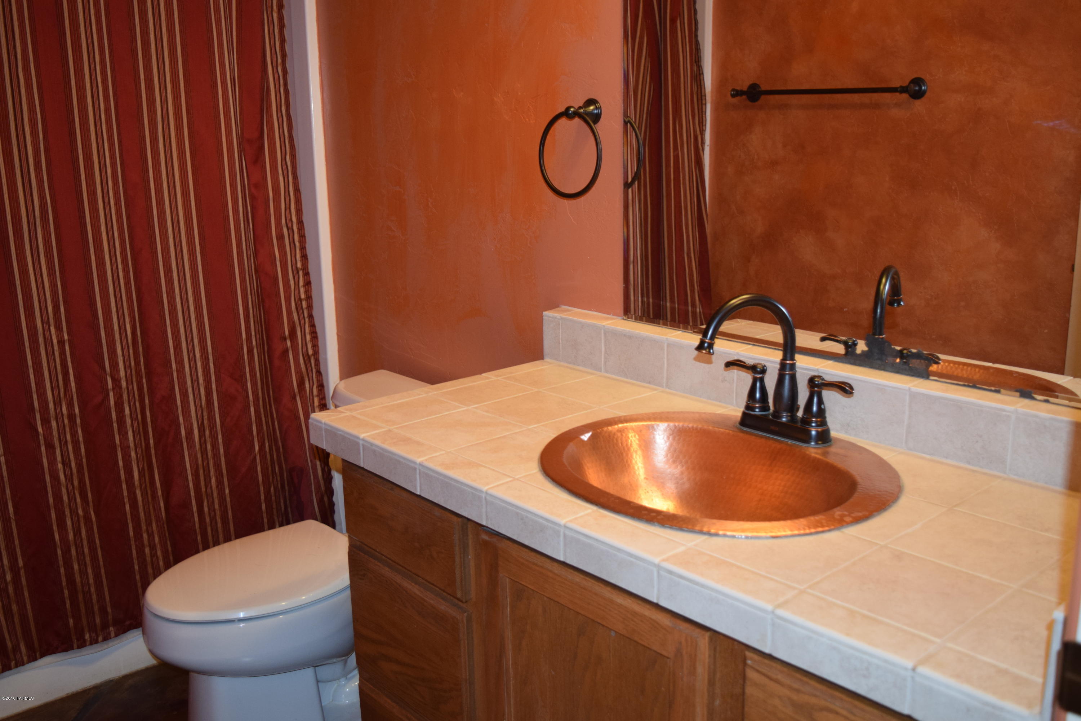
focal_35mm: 34
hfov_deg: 55.1
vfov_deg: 38.4
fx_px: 1036
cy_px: 360
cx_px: 540
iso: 800
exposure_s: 1/60
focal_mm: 23
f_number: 4
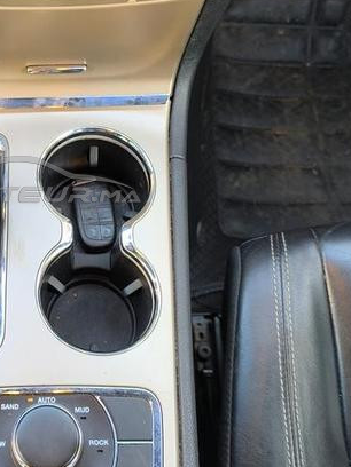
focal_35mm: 49
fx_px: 662
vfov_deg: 38.7
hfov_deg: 28.6
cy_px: 179
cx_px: 39
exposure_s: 1/60
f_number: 1.65
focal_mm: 6.14
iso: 500
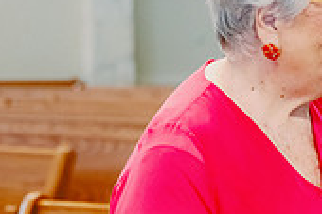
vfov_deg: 7.0
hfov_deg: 10.4
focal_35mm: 195
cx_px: 352
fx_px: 1742
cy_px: 138
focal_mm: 52
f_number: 2.8
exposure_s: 1/320
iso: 2500
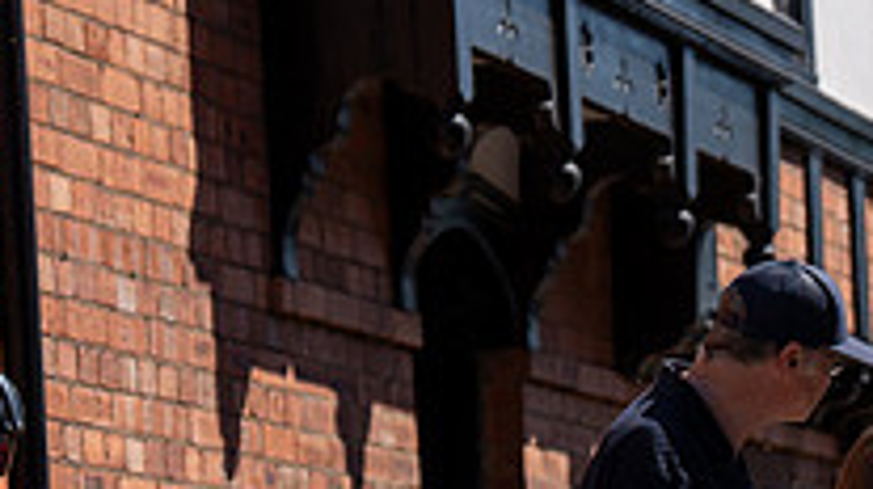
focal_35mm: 229
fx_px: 5296
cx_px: 1092
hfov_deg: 9.3
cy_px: 744
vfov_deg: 5.2
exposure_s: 1/1600
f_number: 4
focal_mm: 78
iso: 100
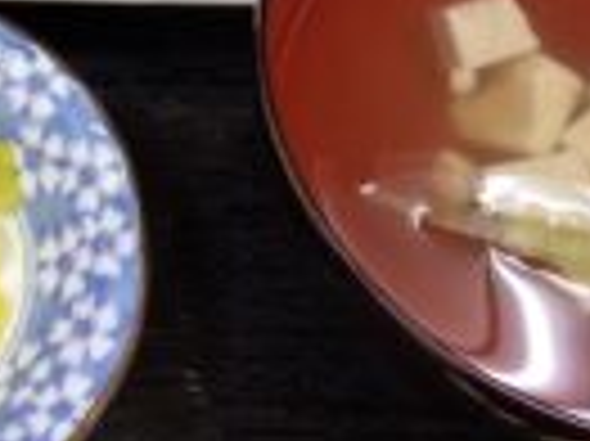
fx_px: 1516
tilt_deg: -57.1
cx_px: -56
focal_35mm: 89
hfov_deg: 21.0
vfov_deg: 15.8
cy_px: -128
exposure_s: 1/50
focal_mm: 3.3
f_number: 2.4
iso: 100
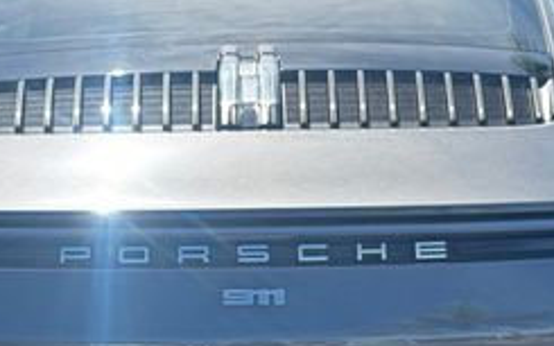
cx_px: 253
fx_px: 2008
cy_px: 269
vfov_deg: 9.8
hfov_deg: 15.7
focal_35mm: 133
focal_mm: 6.76
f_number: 1.78
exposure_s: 1/527
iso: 64
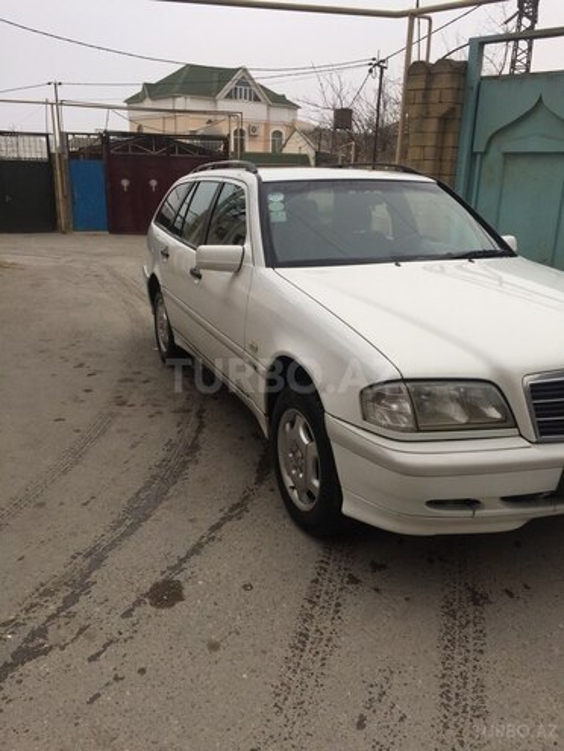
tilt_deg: -16.9
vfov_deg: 61.7
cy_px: 376
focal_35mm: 29
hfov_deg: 48.2
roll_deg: -1.6
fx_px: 630
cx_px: 282
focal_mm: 4.15
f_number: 2.2
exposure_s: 1/191
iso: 32
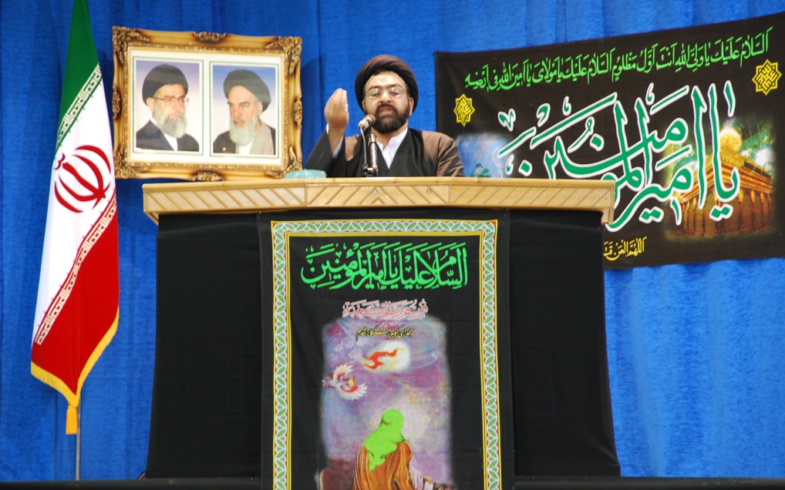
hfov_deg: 10.9
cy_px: 246
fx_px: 4118
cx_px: 393
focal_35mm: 193
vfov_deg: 6.8
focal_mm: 125
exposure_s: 1/8
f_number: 5.6
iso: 400
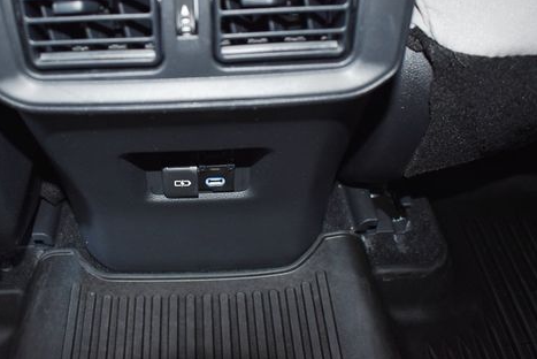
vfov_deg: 35.8
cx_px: 199
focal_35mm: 37
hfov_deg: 51.3
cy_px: 131
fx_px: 552
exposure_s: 1/60
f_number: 3.5
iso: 450
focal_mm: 18
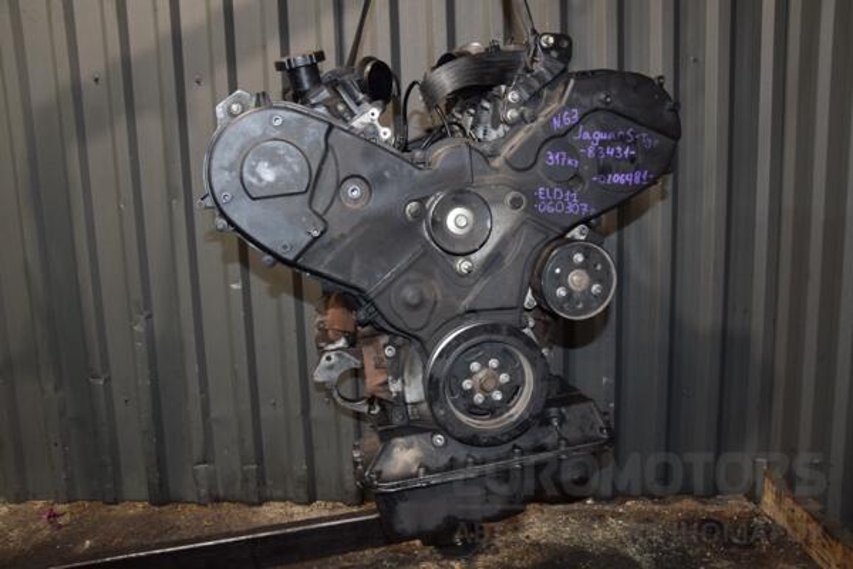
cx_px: 426
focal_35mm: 32
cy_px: 284
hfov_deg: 59.5
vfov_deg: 41.7
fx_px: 746
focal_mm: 21
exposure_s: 1/60
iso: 800
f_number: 5
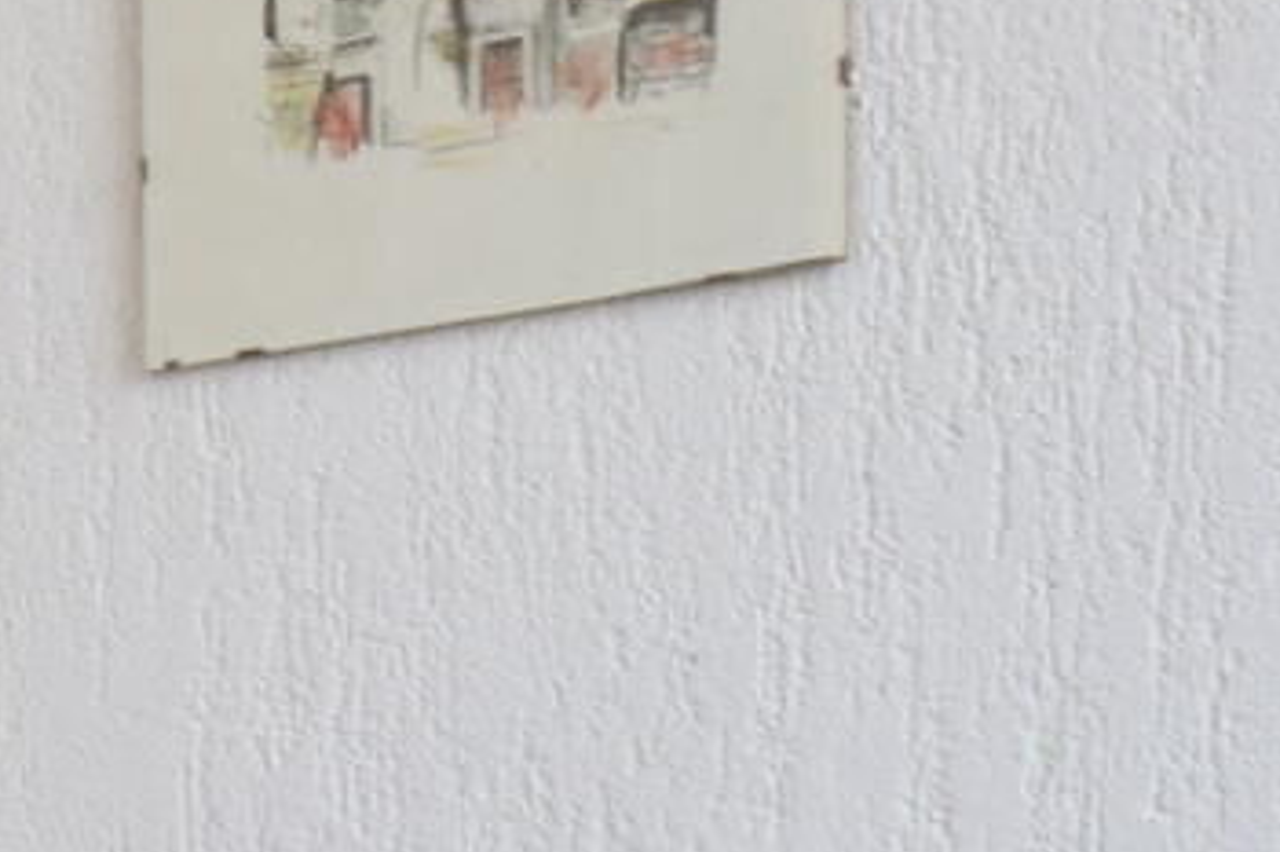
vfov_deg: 12.6
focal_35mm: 103
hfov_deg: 16.2
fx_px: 3660
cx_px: -1145
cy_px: 1262
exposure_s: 1/160
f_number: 6.3
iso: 400
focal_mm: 10
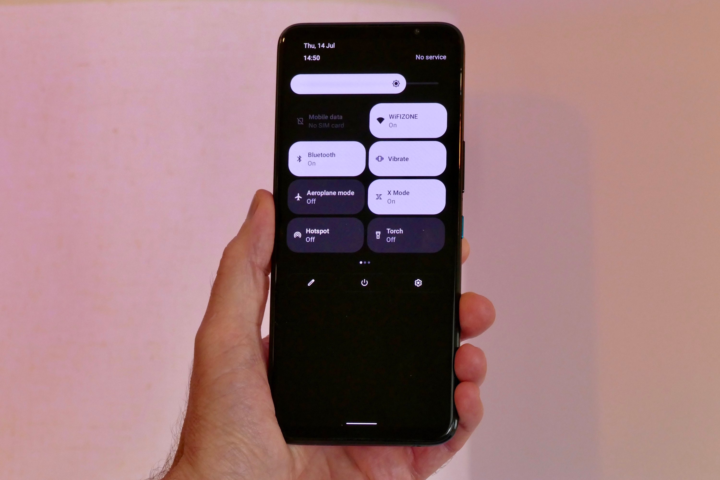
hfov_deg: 14.8
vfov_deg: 9.9
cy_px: 240
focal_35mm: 139
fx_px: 2780
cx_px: 360
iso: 1250
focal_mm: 50.69
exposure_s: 1/80
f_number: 4.5
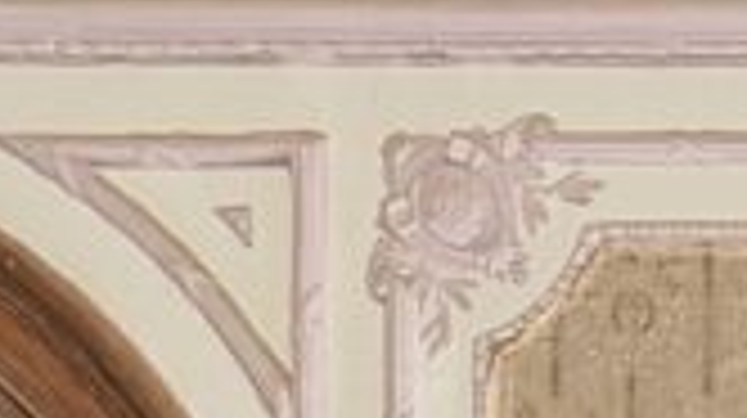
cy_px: 1982
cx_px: 2286
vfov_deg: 3.0
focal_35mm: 378
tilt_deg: -1.3
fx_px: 7480
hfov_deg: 5.4
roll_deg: -1.0
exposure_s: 1/50
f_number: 1.78
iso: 250
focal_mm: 6.76
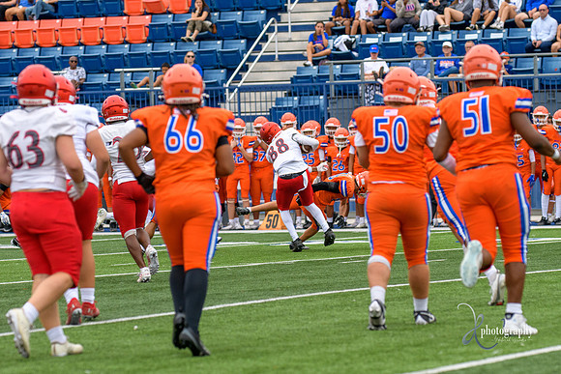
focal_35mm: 228
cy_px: 197
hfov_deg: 9.0
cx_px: 280
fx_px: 3550
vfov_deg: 6.0
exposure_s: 1/800
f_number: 3.5
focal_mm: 160
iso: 320
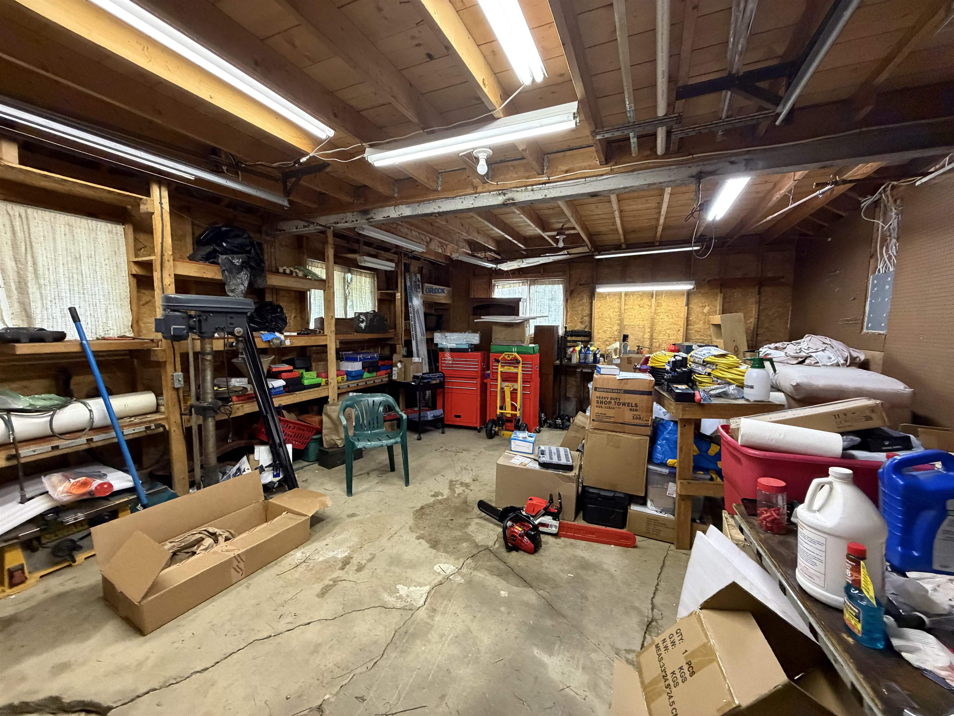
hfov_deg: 102.1
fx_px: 386
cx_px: 477
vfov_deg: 85.7
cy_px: 358
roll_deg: -0.1
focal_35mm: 14
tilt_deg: -4.7
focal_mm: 2.22
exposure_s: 1/60
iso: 640
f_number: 2.2
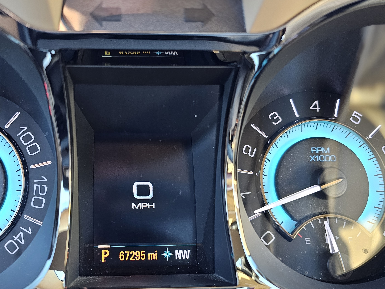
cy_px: 148
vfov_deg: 42.9
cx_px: 151
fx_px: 367
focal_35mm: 33
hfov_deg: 54.9
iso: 320
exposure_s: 1/61
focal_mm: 6.3
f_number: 1.7
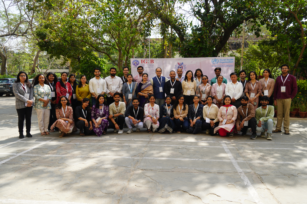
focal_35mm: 29
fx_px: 247
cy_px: 102
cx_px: 154
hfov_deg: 63.7
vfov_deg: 45.0
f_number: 5
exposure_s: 1/200
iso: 100
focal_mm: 29
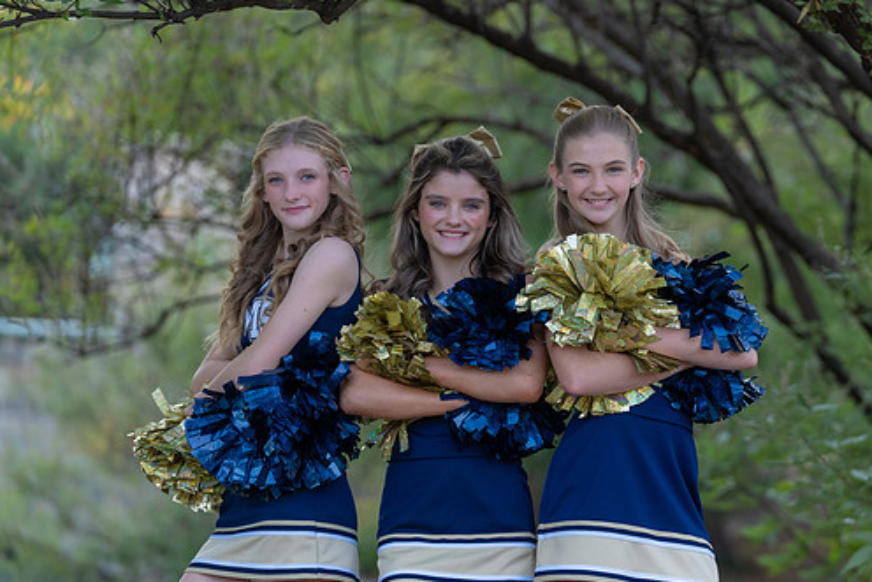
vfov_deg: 8.4
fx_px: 3973
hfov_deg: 12.5
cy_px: 312
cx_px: 488
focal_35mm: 164
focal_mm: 138
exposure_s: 1/320
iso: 160
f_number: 3.5
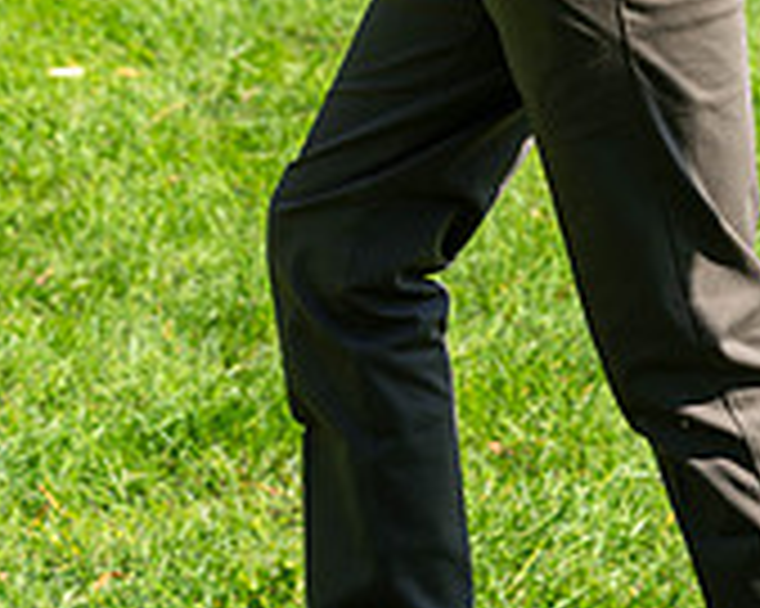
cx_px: 582
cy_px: -360
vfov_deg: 8.6
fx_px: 3934
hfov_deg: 11.0
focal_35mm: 175
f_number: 6.3
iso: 100
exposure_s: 1/320
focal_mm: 70
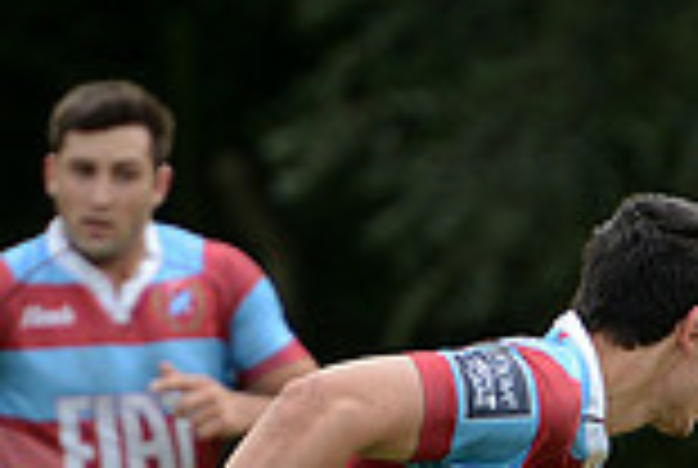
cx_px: 657
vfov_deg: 1.4
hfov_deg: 2.0
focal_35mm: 1008
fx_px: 19581
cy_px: 740
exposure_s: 1/1000
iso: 320
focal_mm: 270
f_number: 4
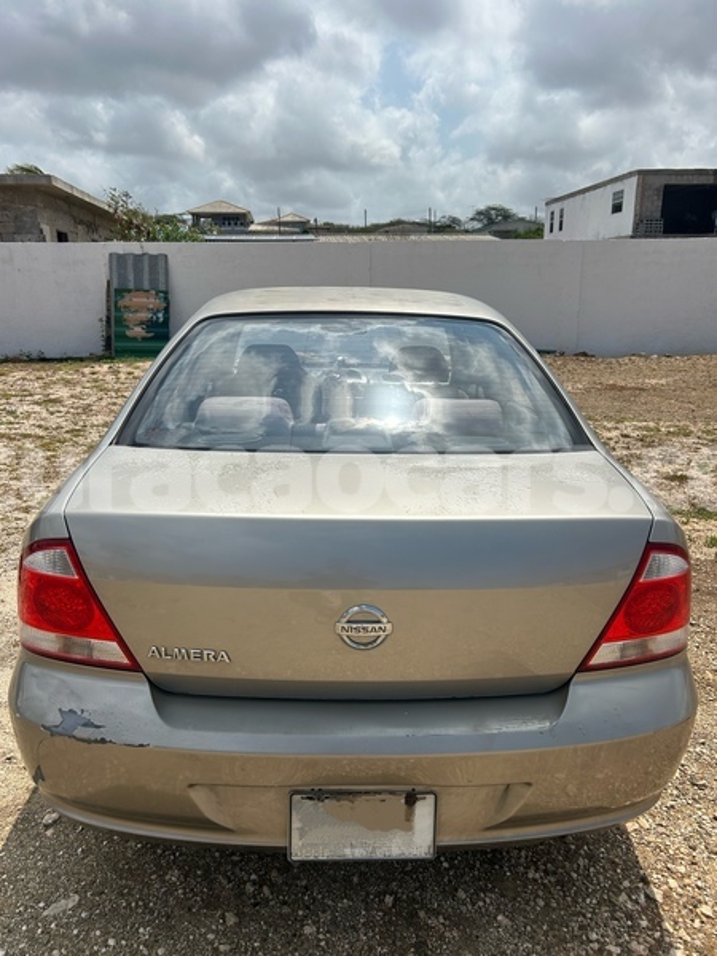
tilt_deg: -15.3
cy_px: 478
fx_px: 718
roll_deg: +0.1
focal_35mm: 26
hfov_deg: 53.1
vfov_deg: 67.3
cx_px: 358
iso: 50
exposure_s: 1/8696
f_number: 1.5
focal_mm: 5.7
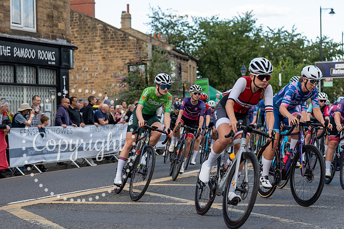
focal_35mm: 70
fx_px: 669
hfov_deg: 28.8
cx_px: 172
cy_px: 114
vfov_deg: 19.5
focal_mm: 70
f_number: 3.2
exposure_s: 1/1000
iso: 400
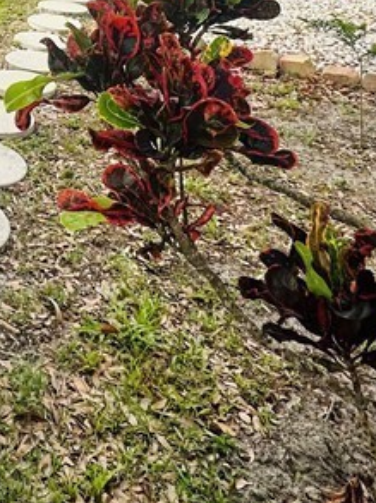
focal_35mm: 49
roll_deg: -3.3
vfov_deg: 32.2
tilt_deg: -5.6
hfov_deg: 25.1
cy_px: -103
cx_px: -127
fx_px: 711
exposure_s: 1/596
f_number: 2.2
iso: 40
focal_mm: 2.22
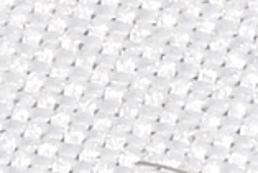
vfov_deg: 1.1
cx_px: 321
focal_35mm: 1280
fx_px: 9182
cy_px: 409
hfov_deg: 1.6
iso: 100
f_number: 13
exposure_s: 1/160
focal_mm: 140
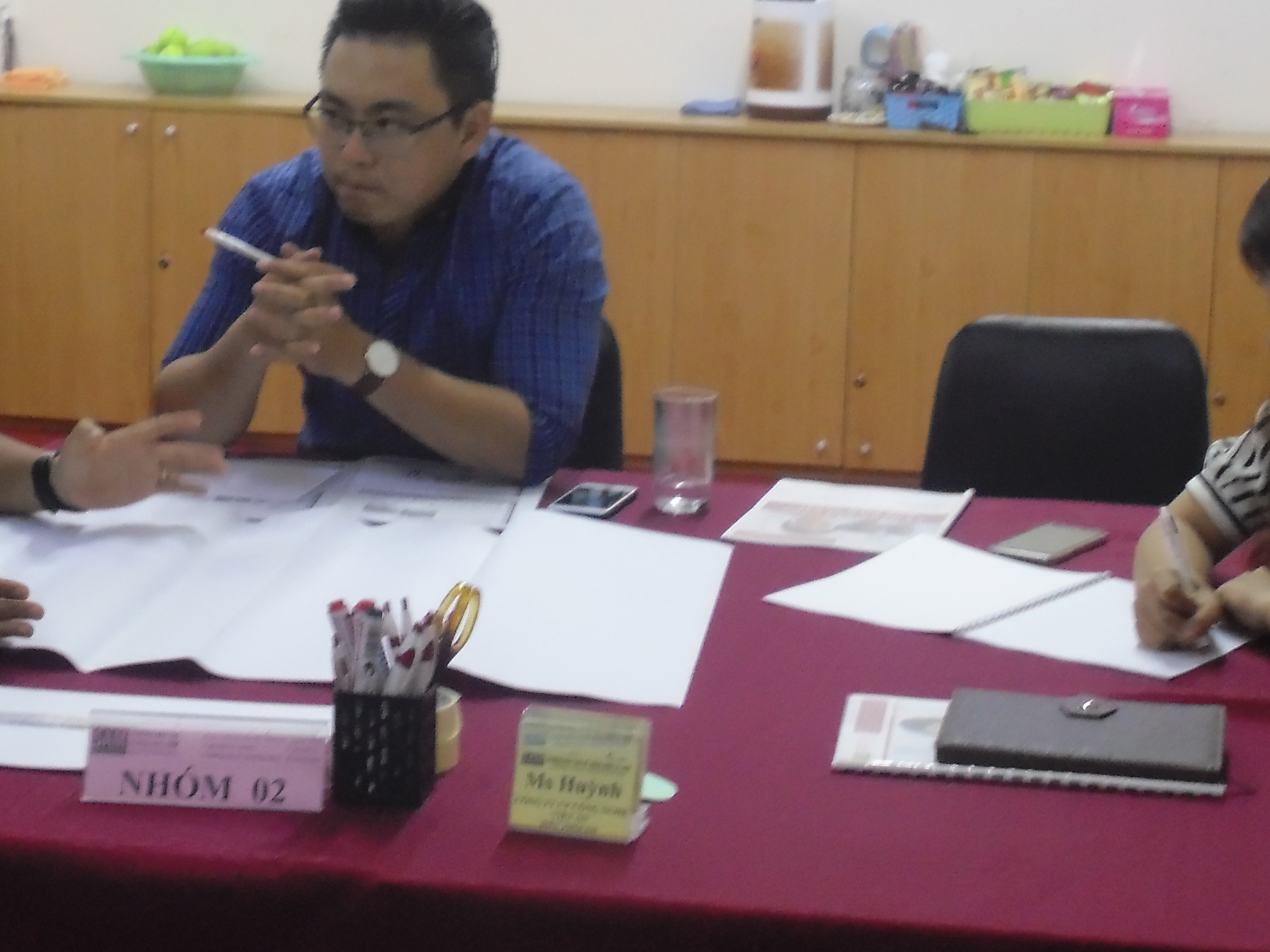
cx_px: 561
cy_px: 452
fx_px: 3302
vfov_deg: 16.4
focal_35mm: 90
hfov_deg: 21.8
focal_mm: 10.1
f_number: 5.2
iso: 400
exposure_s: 1/13
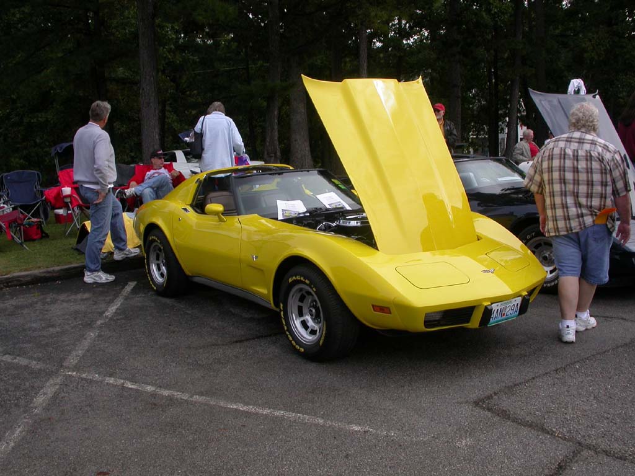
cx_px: 318
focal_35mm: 38
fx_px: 697
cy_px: 238
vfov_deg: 37.7
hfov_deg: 49.0
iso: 100
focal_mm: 7.85
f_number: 6.7
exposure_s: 1/256
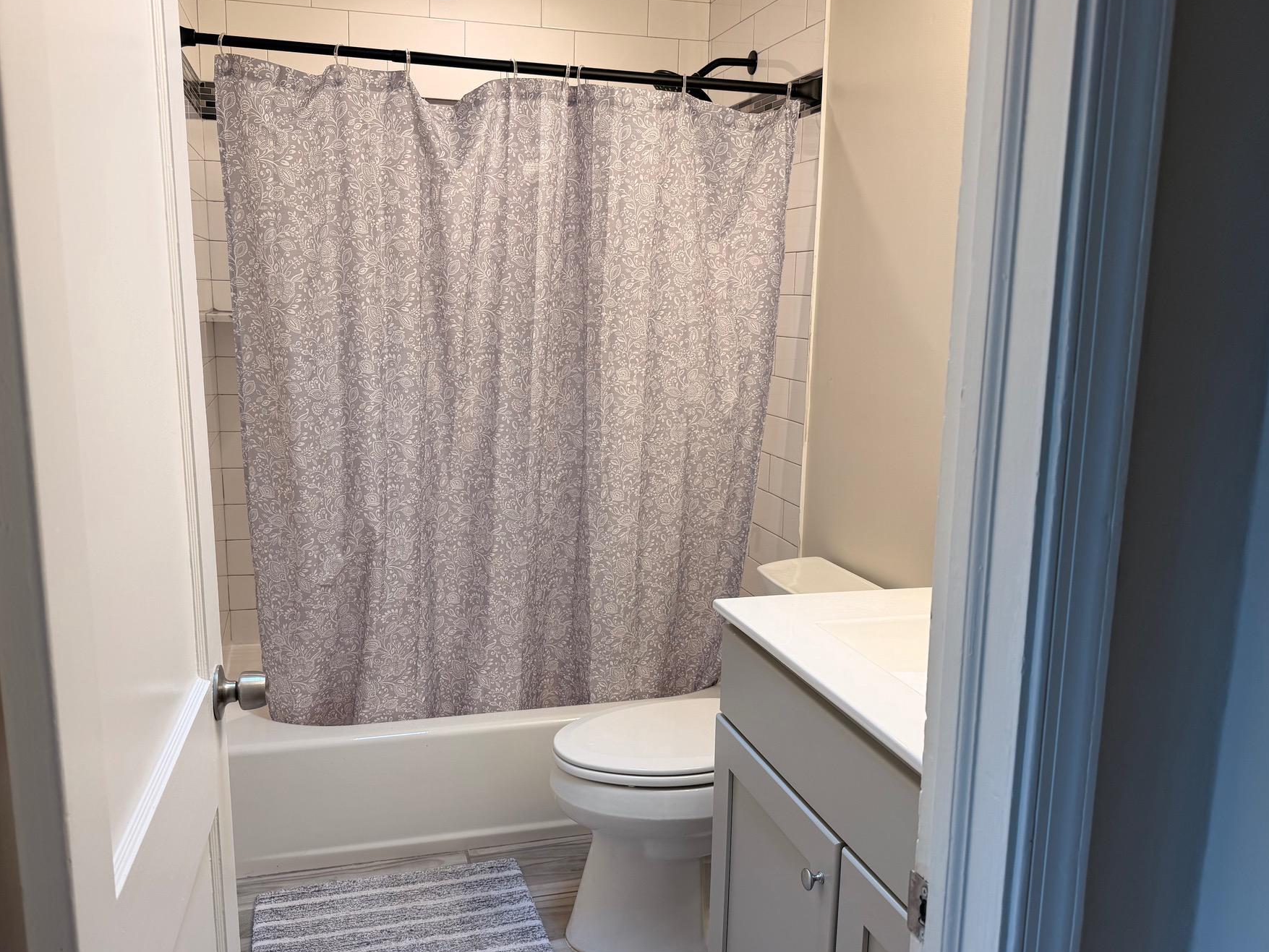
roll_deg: +0.0
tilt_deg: -9.5
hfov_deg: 63.4
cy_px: 486
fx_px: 1027
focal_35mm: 28
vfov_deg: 49.8
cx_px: 589
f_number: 1.78
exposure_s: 1/120
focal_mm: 6.76
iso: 64
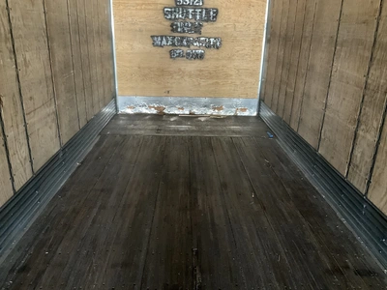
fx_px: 324
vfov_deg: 48.2
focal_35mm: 29
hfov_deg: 61.7
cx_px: 194
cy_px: 145
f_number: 1.8
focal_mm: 3
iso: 500
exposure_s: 1/30
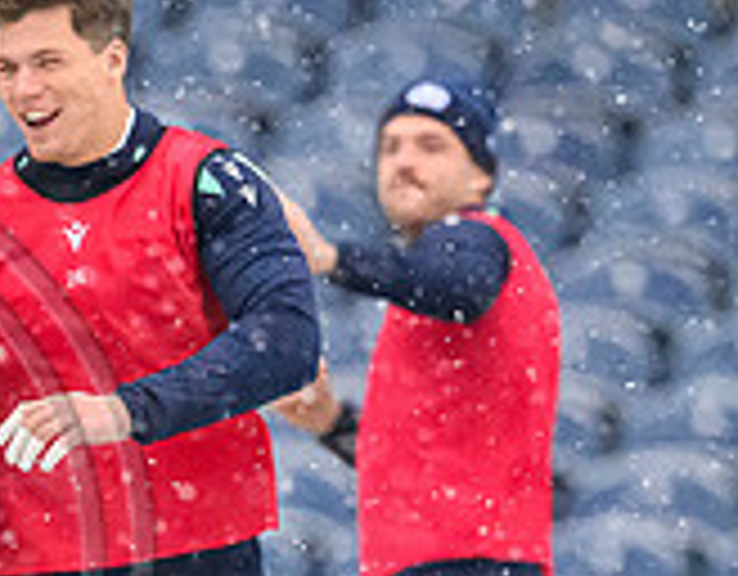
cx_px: 123
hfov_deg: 1.0
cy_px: 803
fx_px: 42730
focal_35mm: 1975
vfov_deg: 0.8
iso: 8000
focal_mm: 400
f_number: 3.5
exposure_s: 1/2000
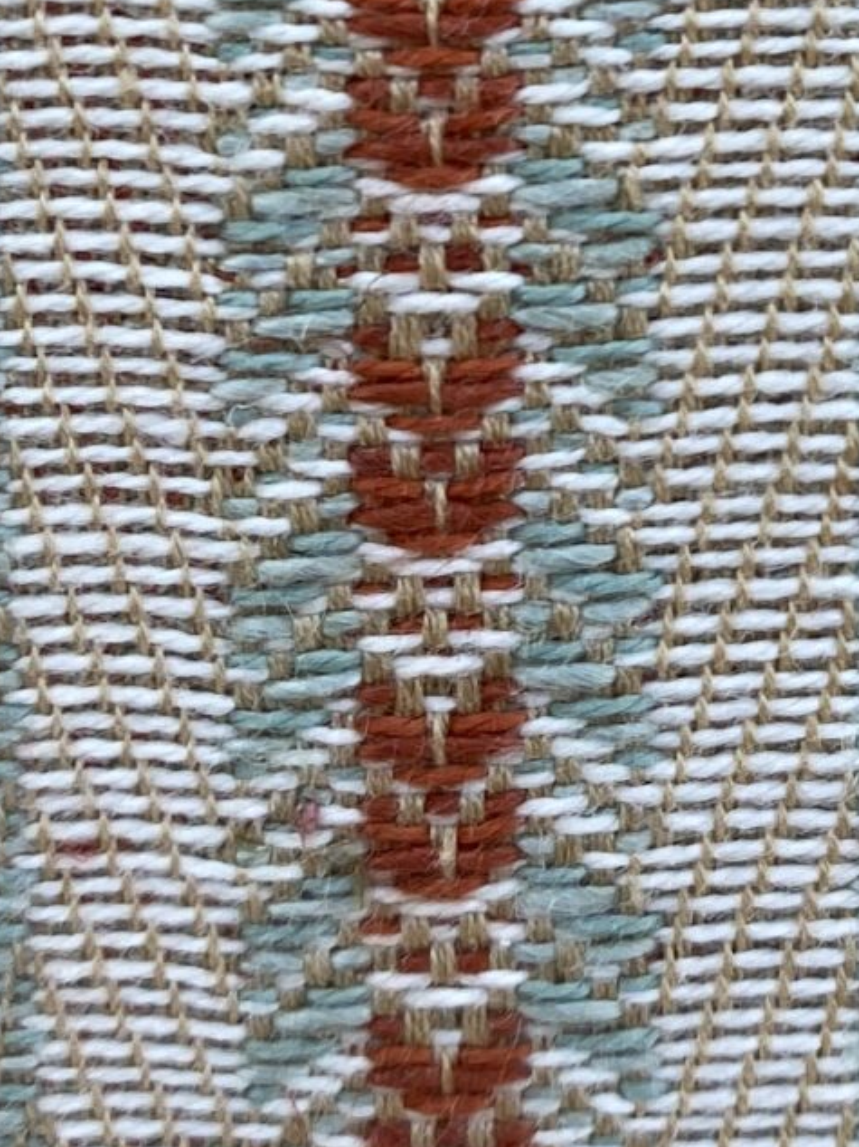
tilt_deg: -32.2
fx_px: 3476
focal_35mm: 105
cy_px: -137
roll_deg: -1.2
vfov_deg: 18.0
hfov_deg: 13.6
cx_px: 1105
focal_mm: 4.25
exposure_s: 1/302
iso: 32
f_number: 1.8
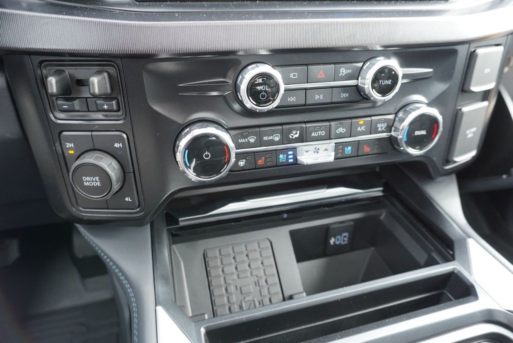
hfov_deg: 73.7
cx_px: 256
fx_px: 342
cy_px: 172
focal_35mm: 24
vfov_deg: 53.2
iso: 500
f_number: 4
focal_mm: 16
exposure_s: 1/60
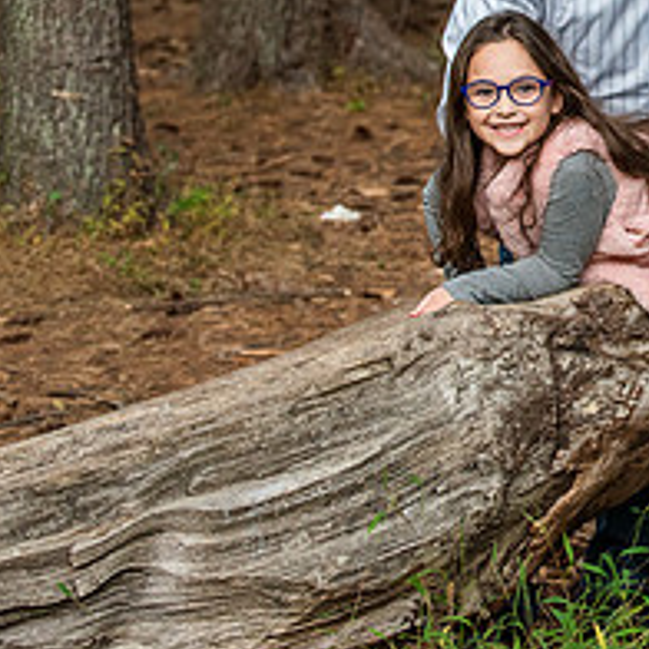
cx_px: 768
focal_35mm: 176
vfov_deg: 9.9
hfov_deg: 9.8
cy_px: 18
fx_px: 3733
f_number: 4
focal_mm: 70
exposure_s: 1/400
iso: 1250
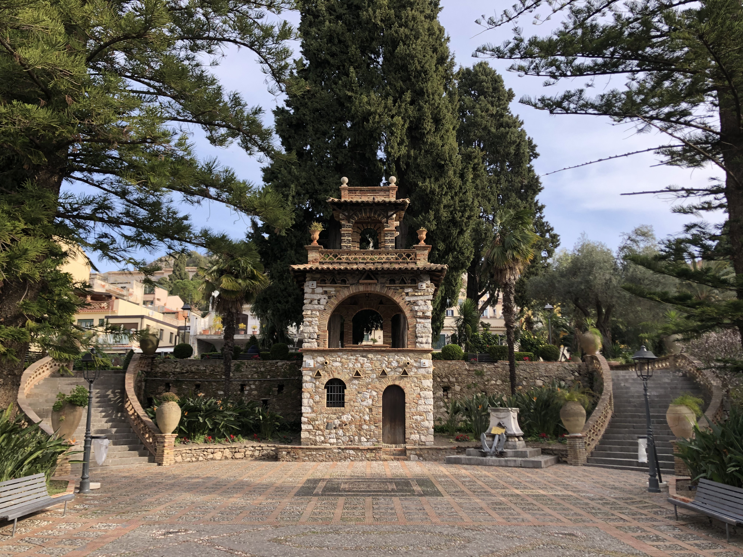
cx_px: 372
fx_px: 601
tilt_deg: +13.4
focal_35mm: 28
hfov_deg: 63.4
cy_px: 278
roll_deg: +0.8
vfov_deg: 49.7
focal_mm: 4
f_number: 1.8
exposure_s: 1/466
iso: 20
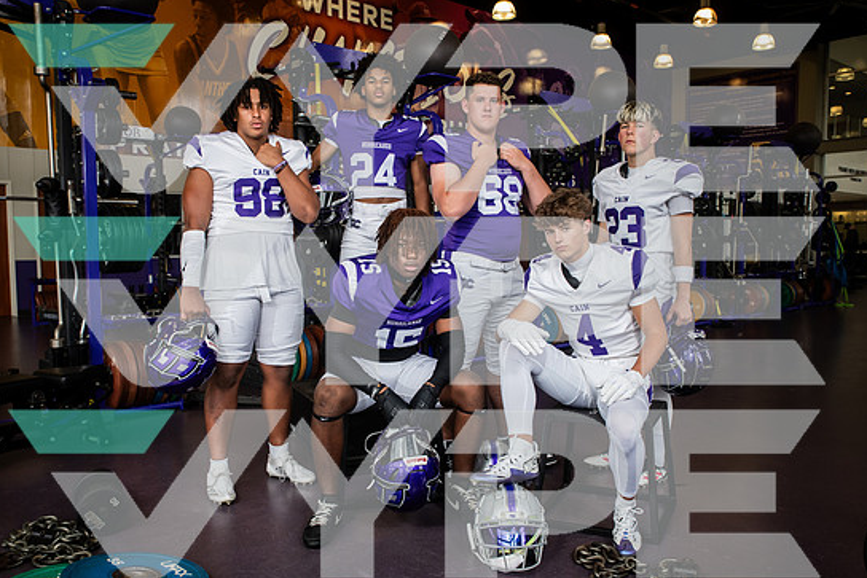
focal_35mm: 32
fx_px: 771
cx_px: 419
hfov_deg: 58.7
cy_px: 302
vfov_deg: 41.1
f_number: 7.1
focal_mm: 30
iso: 800
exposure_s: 1/250
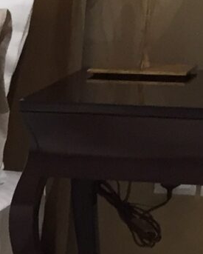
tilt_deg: -22.2
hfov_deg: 6.9
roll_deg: +0.9
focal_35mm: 211
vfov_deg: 8.5
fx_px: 1583
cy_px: 564
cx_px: -297
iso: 80
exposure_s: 1/33
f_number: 2.2
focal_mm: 4.15
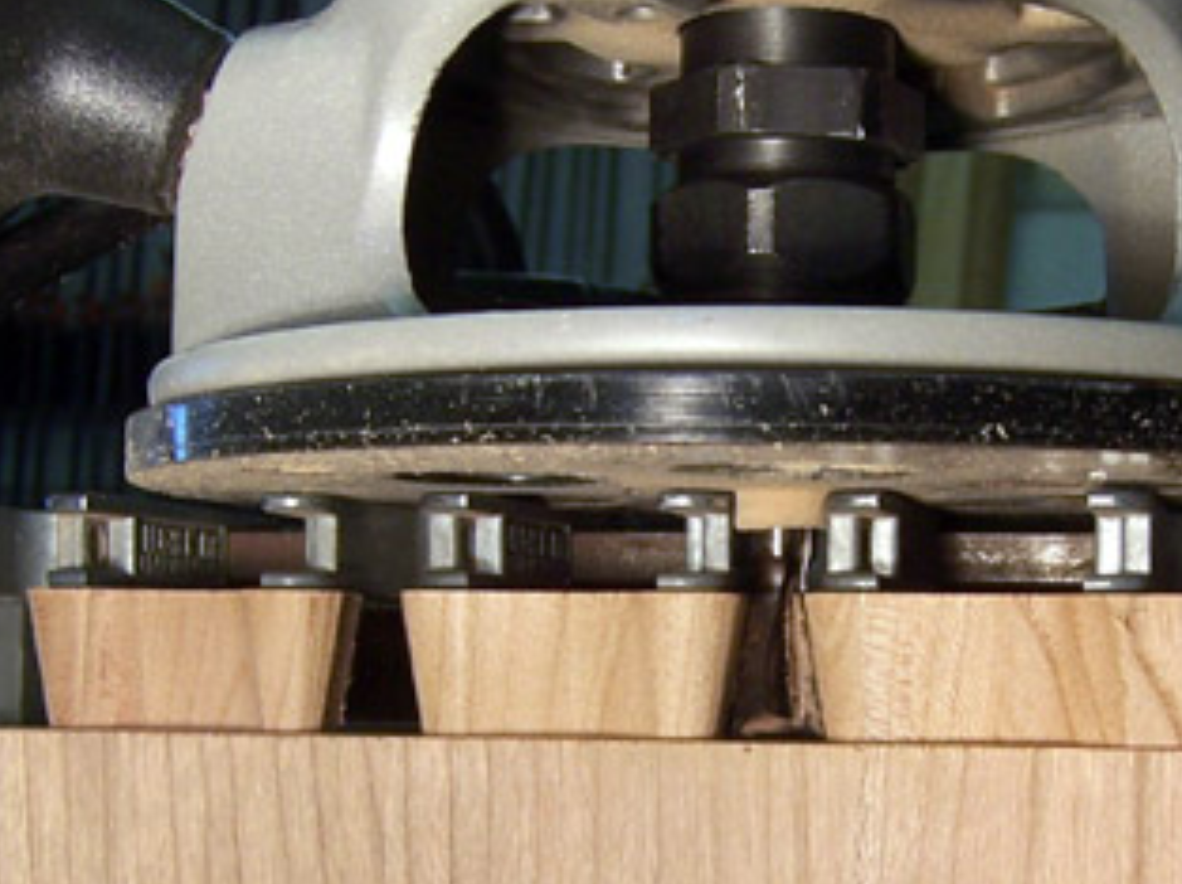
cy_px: 729
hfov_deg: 25.6
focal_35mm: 76
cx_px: 744
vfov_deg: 19.1
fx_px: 2592
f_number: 3.4
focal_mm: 5.5
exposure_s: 1/30
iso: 80
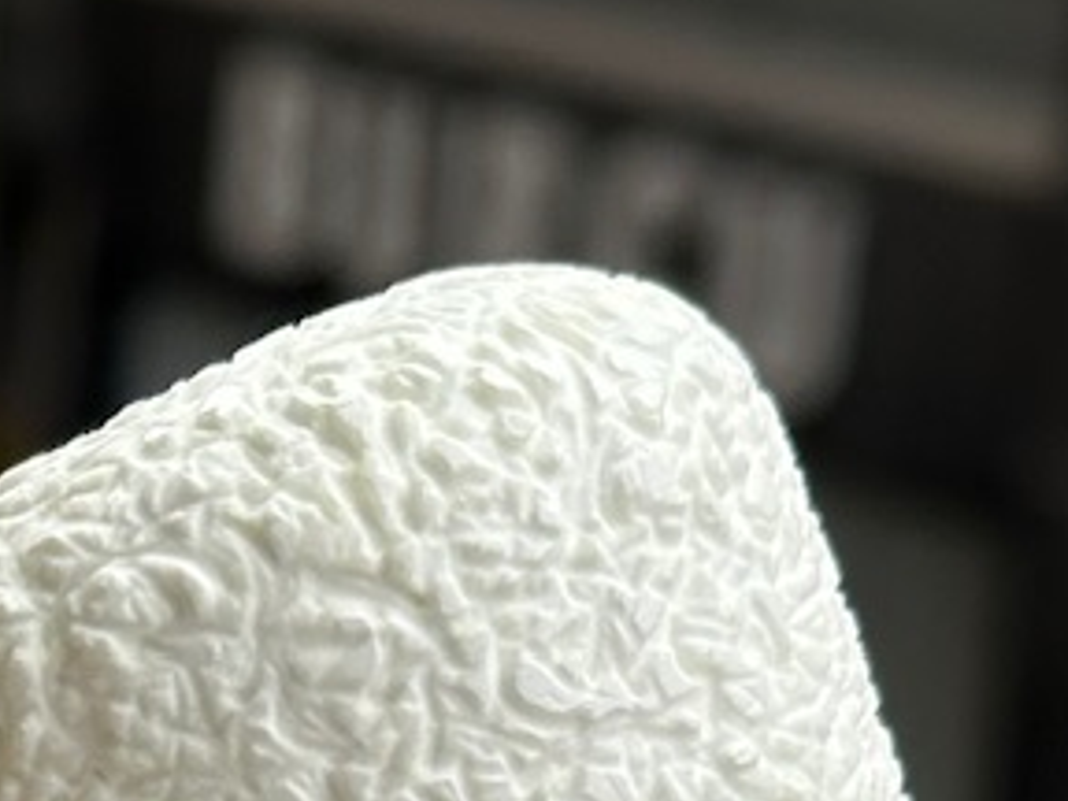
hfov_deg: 9.0
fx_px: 6572
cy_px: 1398
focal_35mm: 213
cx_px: -745
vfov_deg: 6.8
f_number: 1.78
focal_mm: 6.86
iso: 64
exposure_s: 1/1030
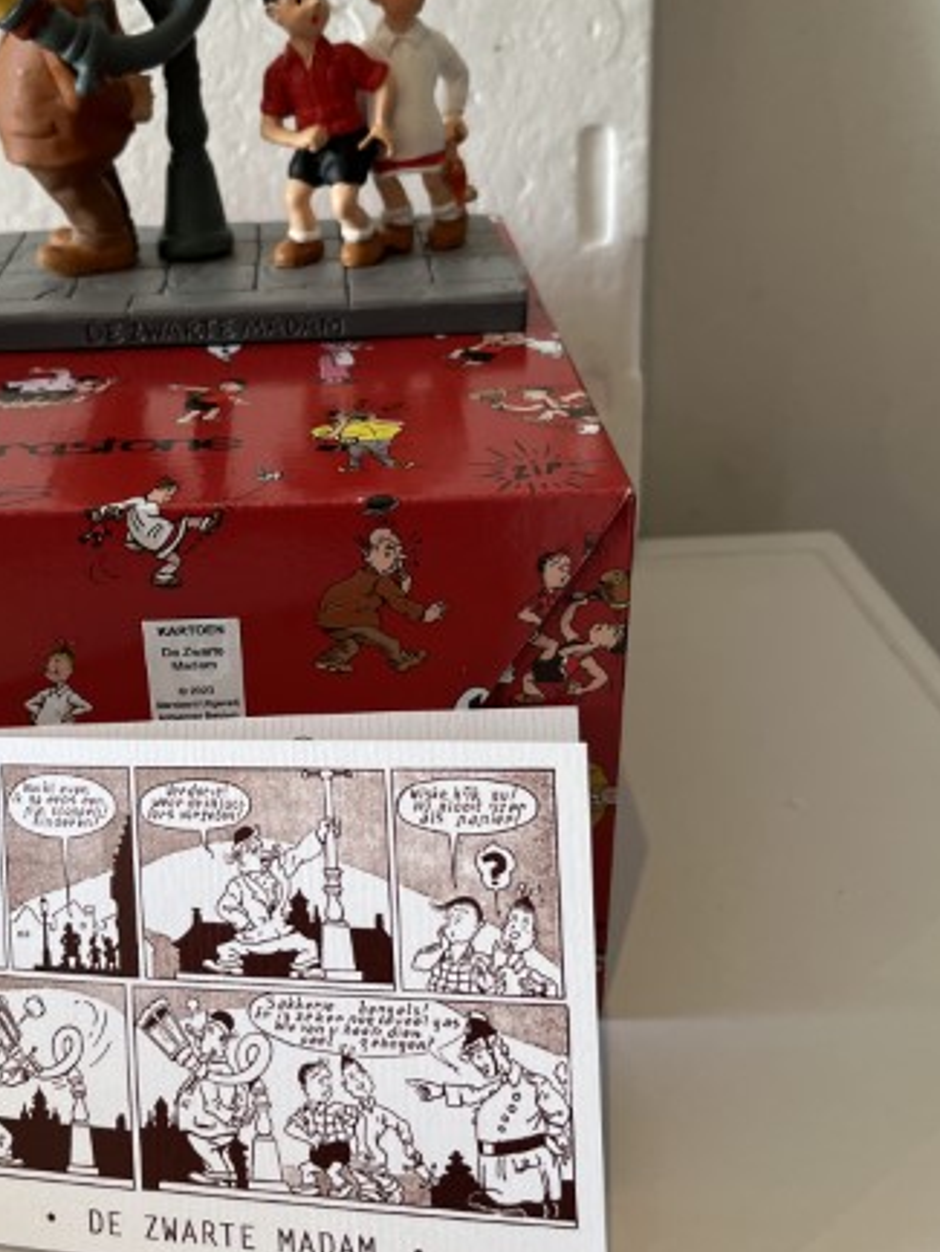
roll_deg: +2.7
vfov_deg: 51.0
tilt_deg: -23.2
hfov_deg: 39.4
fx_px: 1303
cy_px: 509
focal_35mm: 36
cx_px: 356
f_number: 1.6
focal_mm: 5.1
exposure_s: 1/100
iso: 125
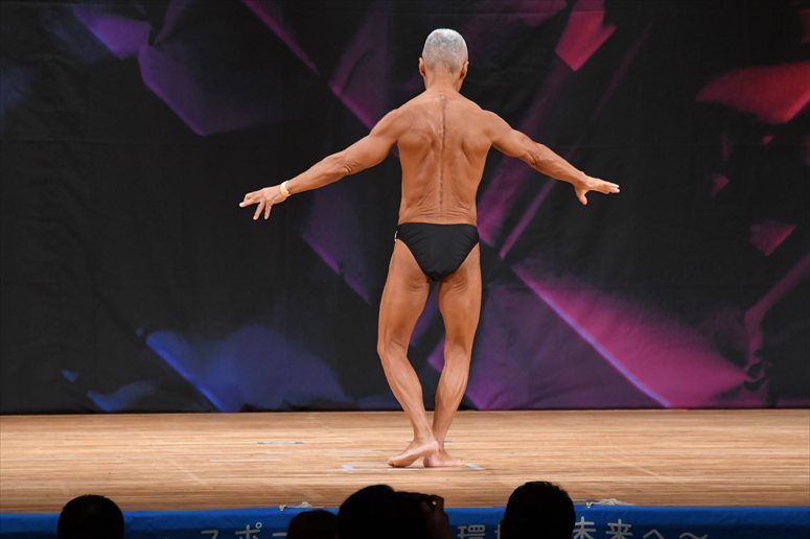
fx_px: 6072
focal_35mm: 270
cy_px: 270
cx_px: 405
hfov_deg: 7.6
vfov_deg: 5.1
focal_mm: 180
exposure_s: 1/400
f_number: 5.6
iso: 3200
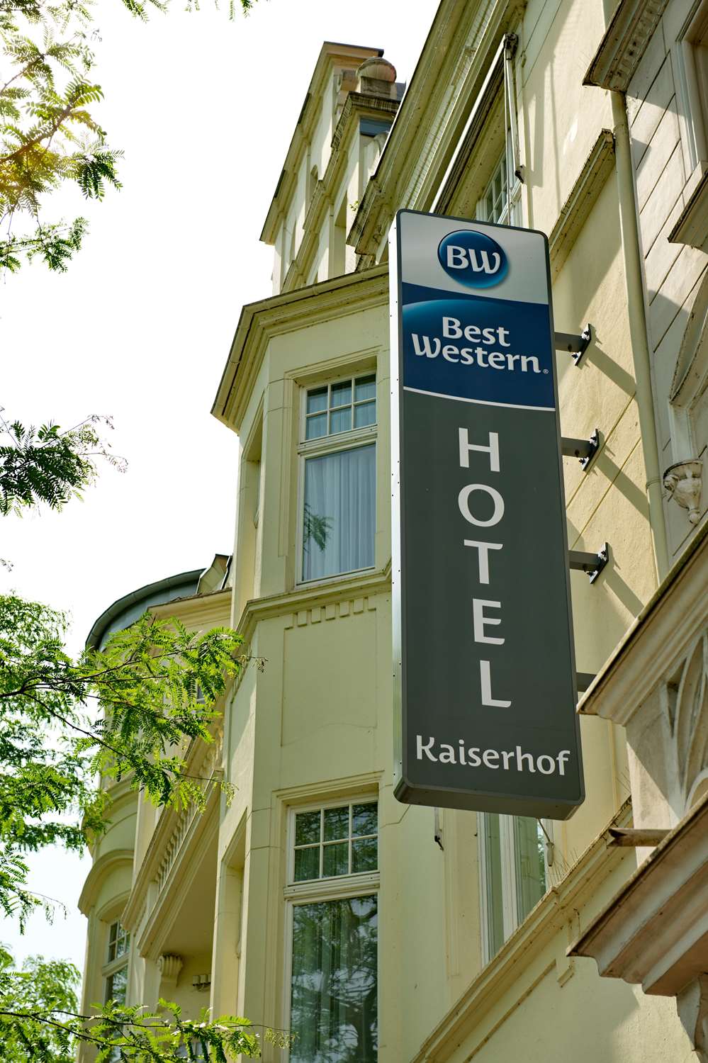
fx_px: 2066
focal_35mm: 70
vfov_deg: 28.9
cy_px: 532
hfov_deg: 19.4
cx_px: 354
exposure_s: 1/250
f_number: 5.6
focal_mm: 70
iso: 64
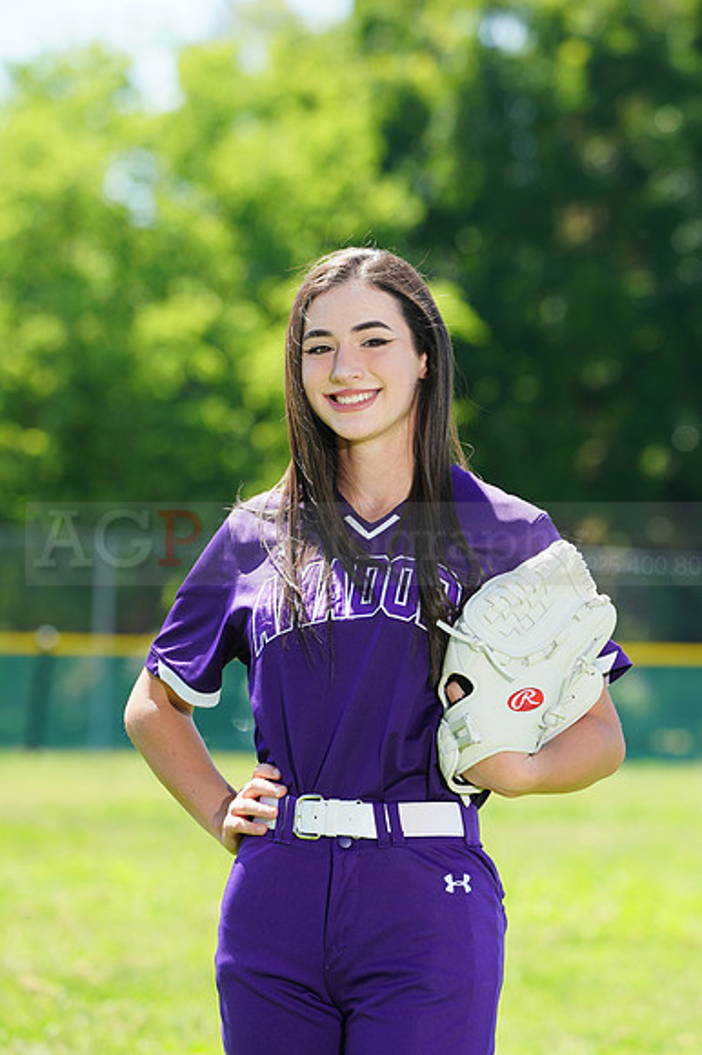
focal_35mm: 279
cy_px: 528
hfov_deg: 4.9
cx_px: 351
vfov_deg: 7.4
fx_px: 8170
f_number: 9
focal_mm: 279
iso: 200
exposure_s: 1/160
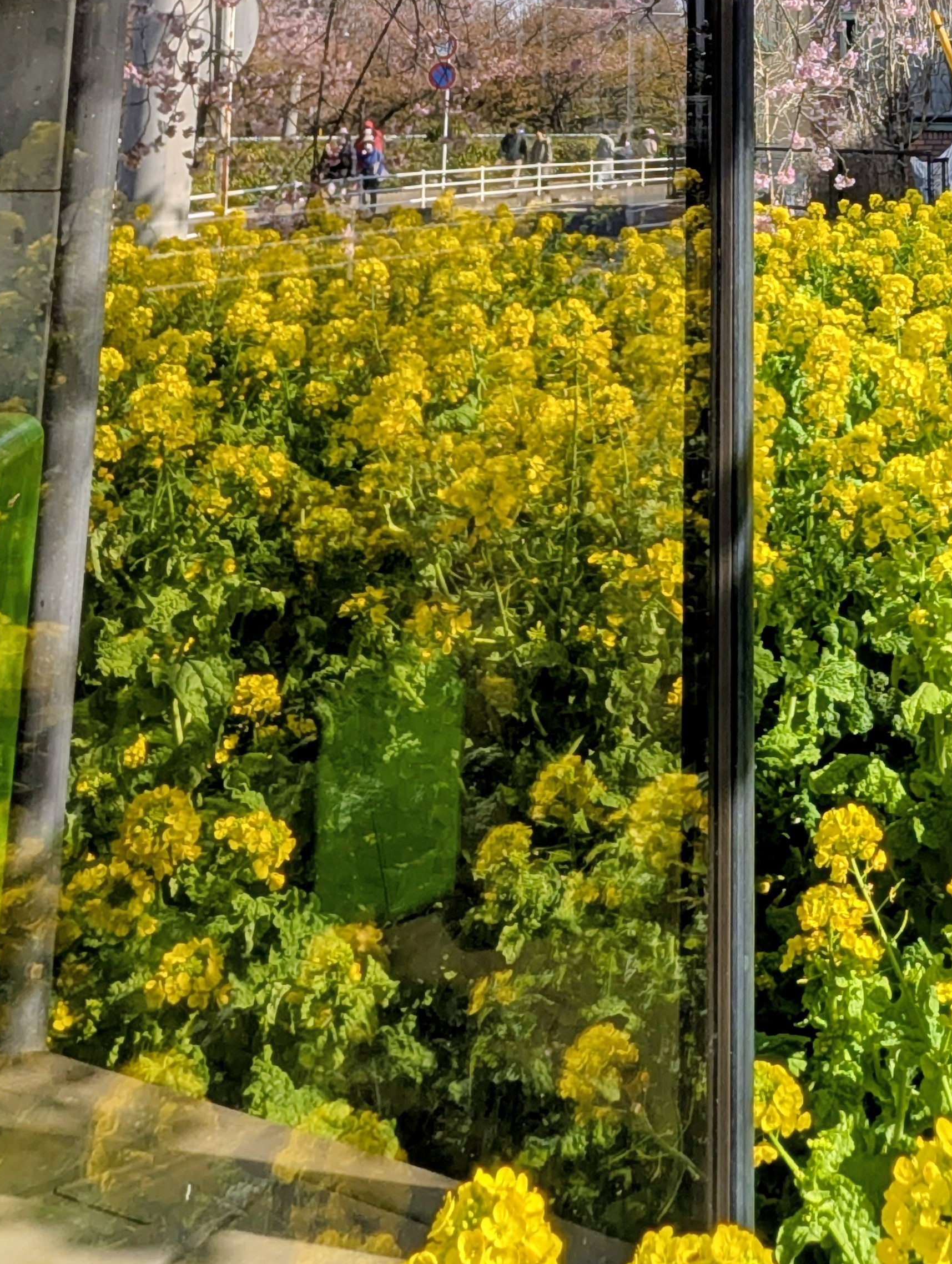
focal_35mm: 43
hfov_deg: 32.4
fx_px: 1573
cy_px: -255
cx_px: 813
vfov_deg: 34.8
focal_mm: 2.02
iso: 47
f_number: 1.7
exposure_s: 1/2179
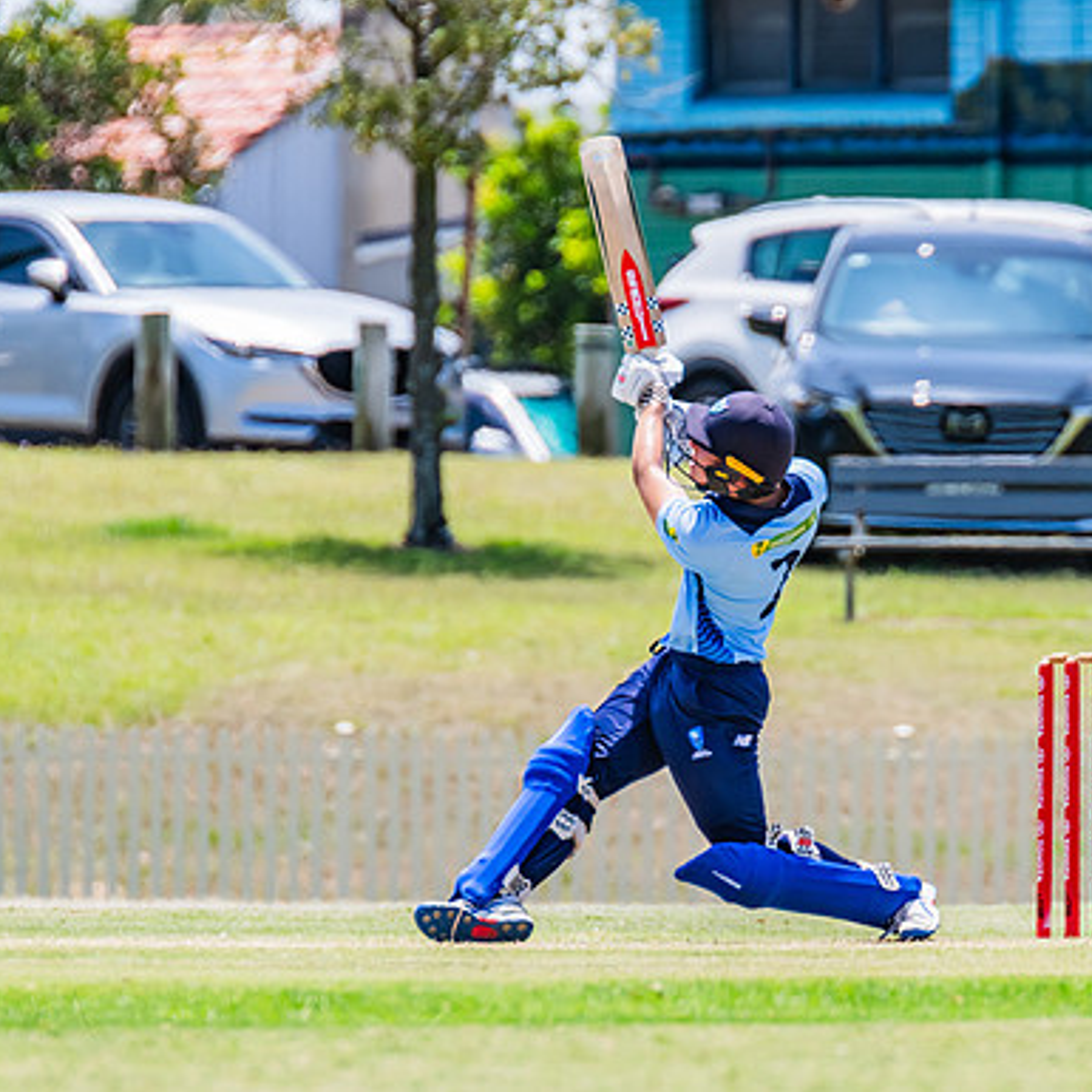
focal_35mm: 846
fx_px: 30194
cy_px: 588
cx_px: 791
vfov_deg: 2.1
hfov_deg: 2.1
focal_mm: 600
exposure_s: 1/2000
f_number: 8
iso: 800
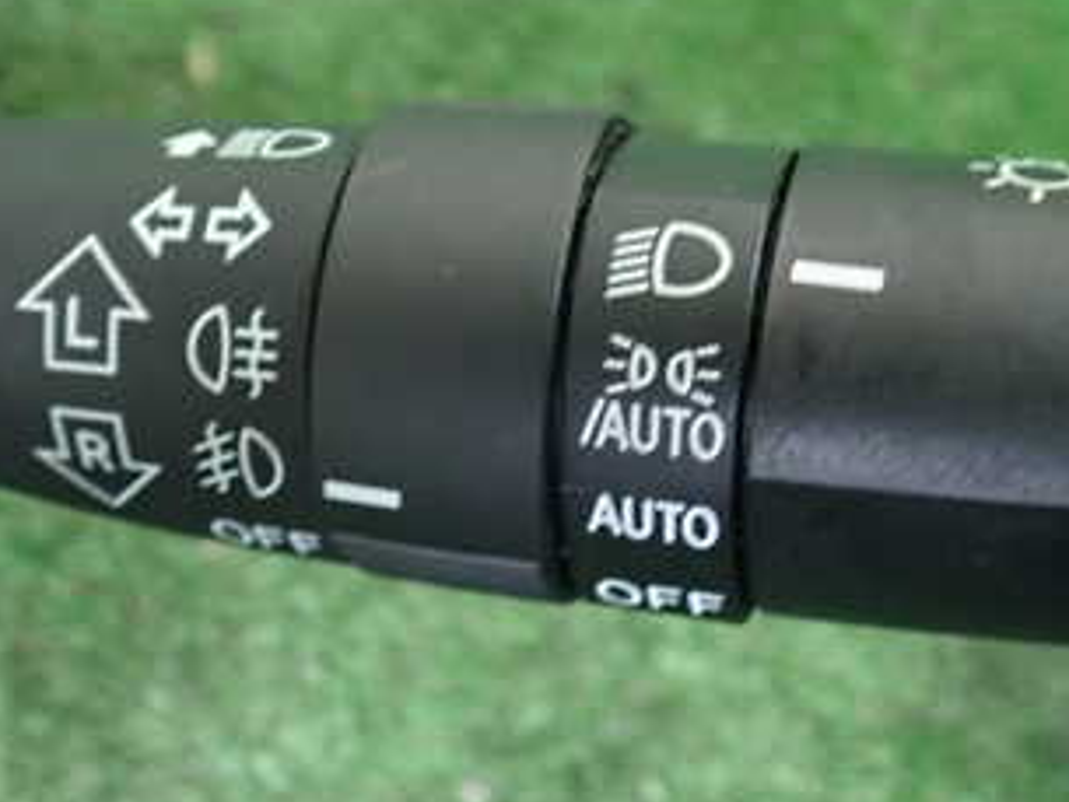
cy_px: 347
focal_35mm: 59
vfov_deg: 24.8
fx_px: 1823
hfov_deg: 32.5
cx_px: 393
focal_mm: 5.4
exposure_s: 1/25
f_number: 2.3
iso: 800
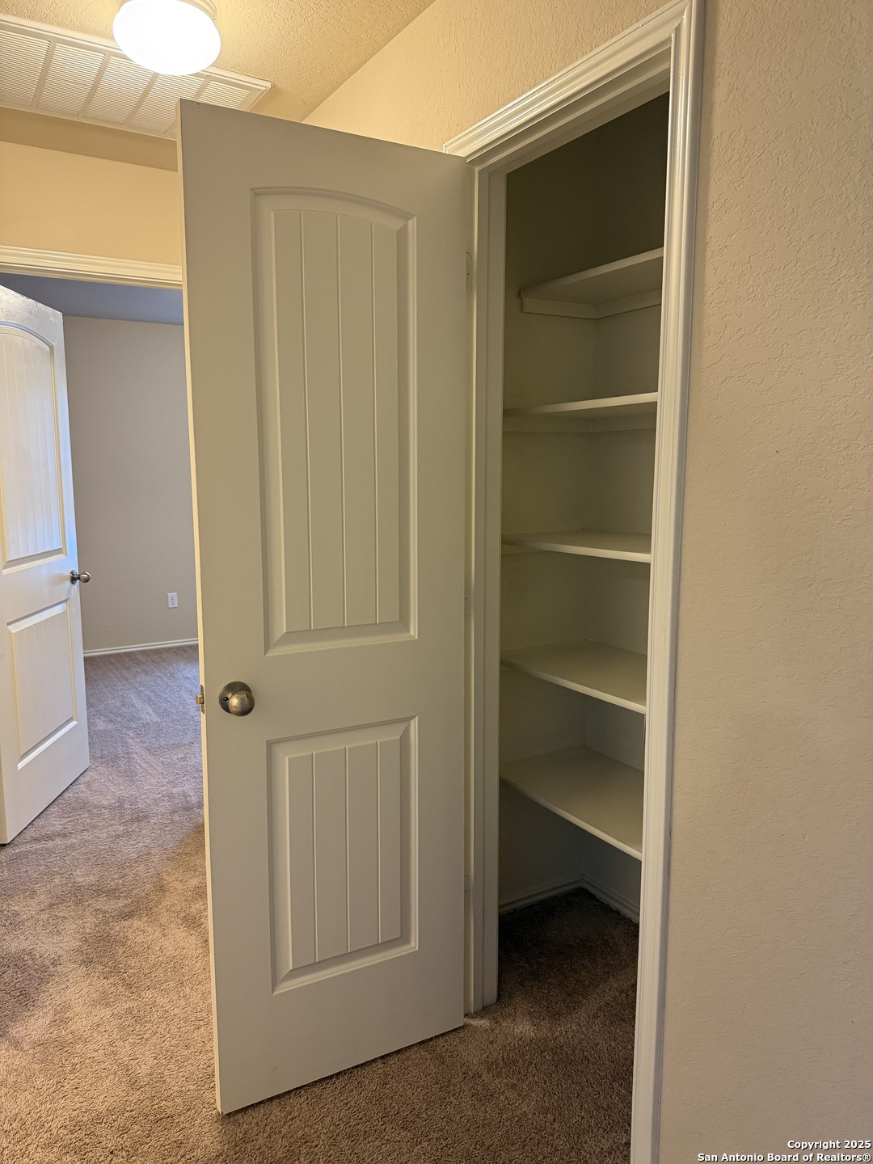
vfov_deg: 71.6
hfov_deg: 56.8
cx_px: 436
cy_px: 582
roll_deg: -0.6
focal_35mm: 24
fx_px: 807
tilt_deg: -7.1
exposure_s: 1/60
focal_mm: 6.76
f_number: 1.78
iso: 320
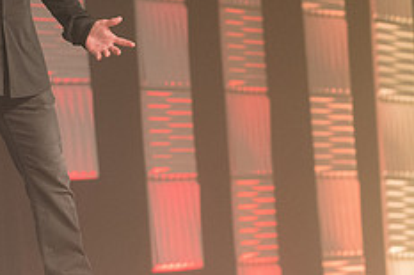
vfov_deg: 6.5
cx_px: 91
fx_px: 2436
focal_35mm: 212
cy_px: 74
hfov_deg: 9.7
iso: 800
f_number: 2.8
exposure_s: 1/125
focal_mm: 85
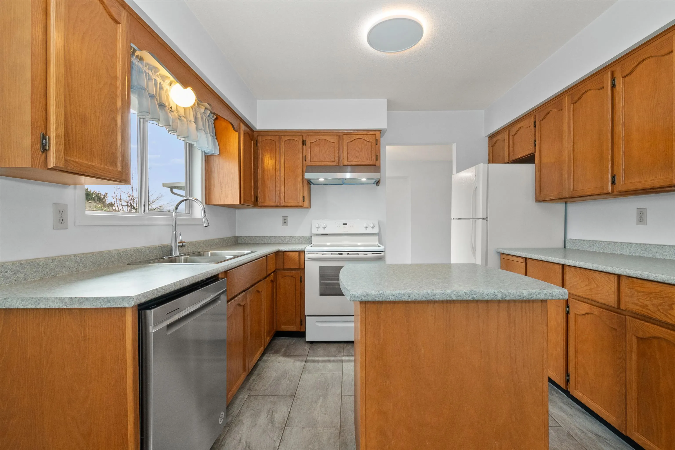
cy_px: 225
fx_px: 281
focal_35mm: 15
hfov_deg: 100.4
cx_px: 338
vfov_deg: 77.3
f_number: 9
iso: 250
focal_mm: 10
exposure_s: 1/25
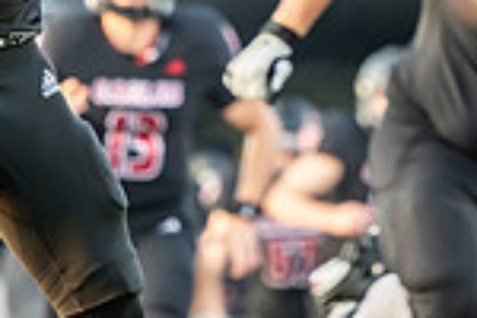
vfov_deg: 2.4
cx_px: 321
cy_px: -243
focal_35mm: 562
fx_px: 7446
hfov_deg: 3.7
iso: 640
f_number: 2.8
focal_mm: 145
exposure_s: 1/1000
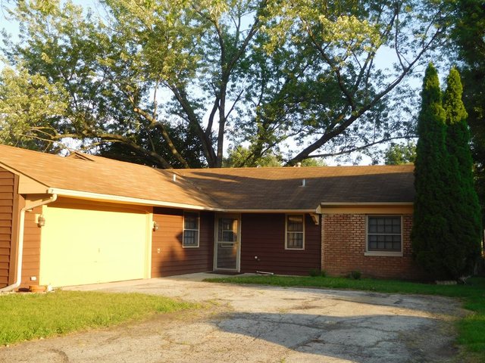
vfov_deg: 32.2
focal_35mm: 45
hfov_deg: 42.1
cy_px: 182
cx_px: 242
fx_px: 630
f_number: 4
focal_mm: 8
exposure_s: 1/200
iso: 125
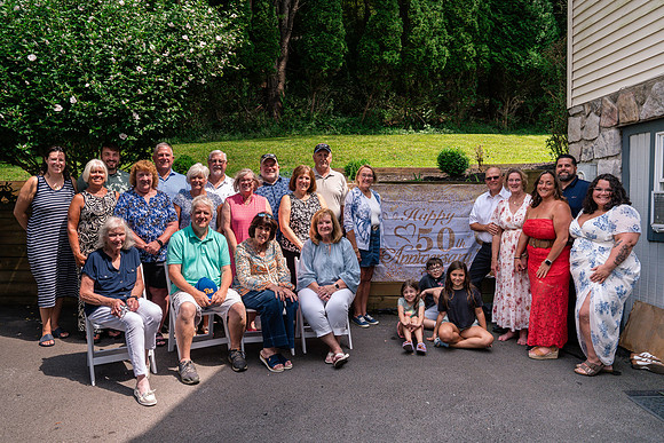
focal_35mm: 25
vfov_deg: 51.9
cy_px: 222
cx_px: 339
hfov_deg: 72.2
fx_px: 455
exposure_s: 1/250
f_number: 8
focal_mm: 24
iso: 160
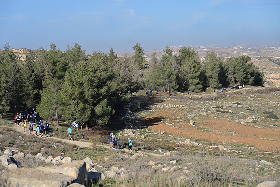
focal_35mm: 85
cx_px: 140
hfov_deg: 23.9
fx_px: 661
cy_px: 94
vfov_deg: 16.1
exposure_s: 1/1600
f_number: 4
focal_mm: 85
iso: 110
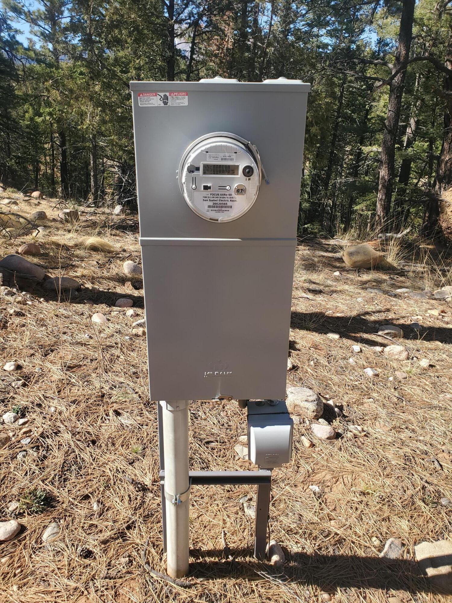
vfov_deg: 67.3
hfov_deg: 53.1
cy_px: 302
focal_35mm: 26
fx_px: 453
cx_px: 226
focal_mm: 4.3
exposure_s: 1/628
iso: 50
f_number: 2.4
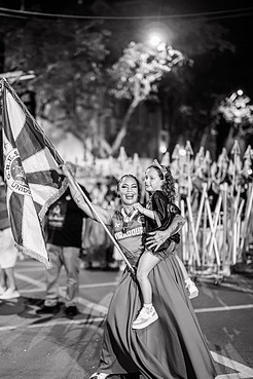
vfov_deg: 32.8
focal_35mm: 61
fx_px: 643
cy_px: 214
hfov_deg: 22.2
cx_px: 100
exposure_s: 1/320
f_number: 1.2
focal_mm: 50
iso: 2500
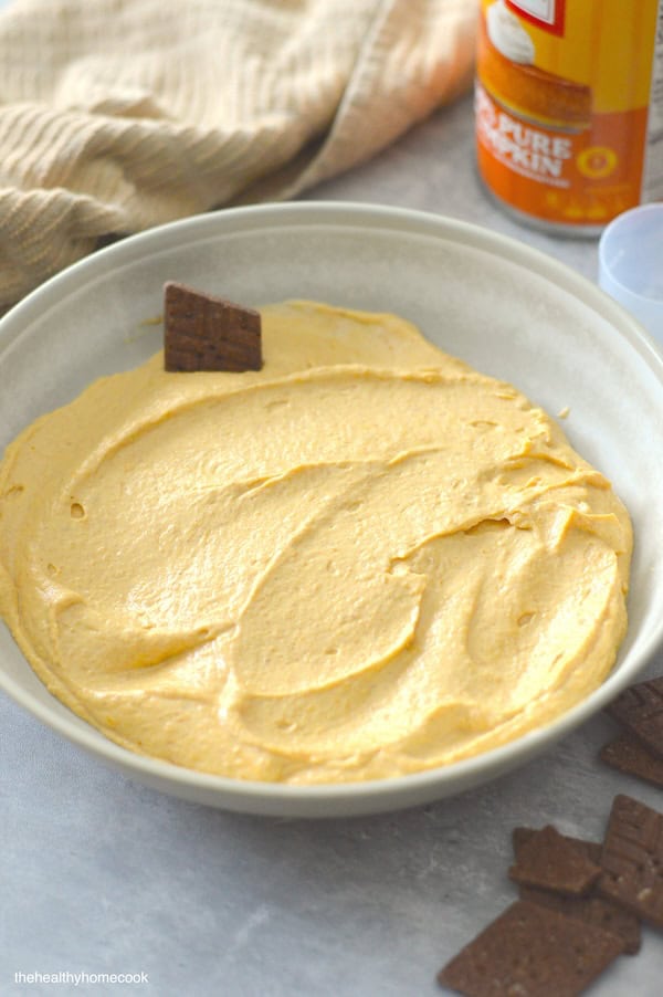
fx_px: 2075
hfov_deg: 18.2
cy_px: 498
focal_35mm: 75
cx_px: 332
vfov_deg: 27.0
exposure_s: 1/500
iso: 1000
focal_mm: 50
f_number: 2.8
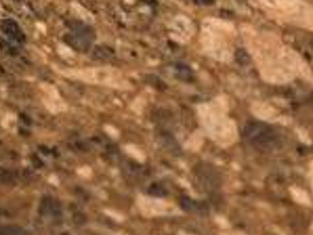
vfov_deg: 7.5
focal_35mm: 179
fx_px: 1620
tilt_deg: -54.6
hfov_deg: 8.7
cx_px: 1002
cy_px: 663
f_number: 1.6
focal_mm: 5.1
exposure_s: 1/40
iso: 500
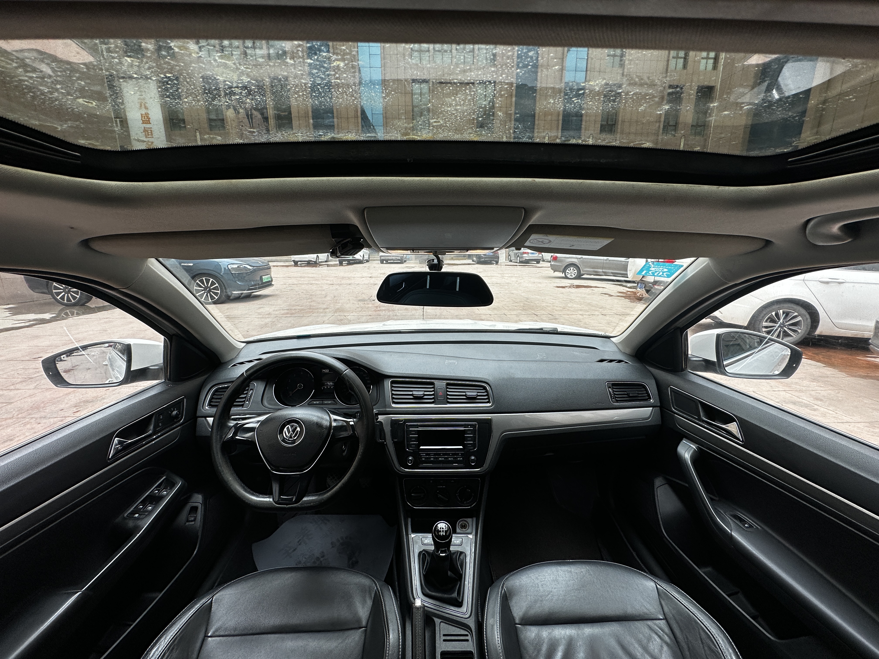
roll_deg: +0.1
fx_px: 356
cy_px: 330
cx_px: 440
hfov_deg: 102.1
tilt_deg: -14.1
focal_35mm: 14
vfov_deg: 85.7
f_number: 2.2
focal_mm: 2.22
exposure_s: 1/99
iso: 64
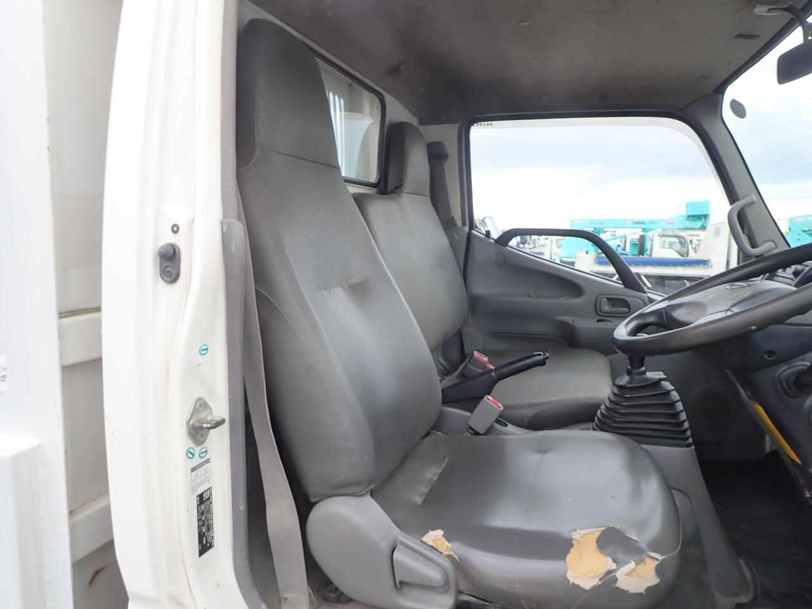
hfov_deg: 69.4
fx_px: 586
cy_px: 304
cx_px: 406
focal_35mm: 25
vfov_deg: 54.9
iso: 100
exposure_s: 1/160
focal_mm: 4.5
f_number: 2.8
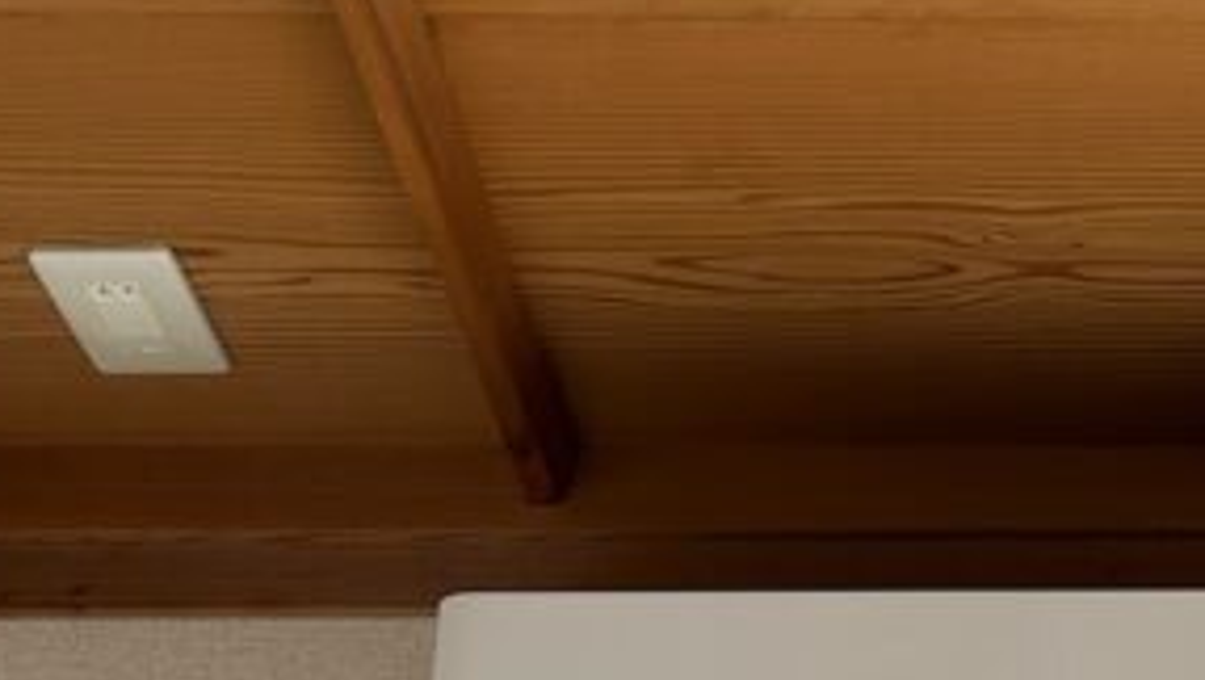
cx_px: 1218
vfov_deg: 11.9
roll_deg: +1.4
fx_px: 3230
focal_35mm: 101
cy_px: 617
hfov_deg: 20.4
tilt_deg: +24.1
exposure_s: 1/121
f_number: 1.5
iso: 64
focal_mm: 5.7
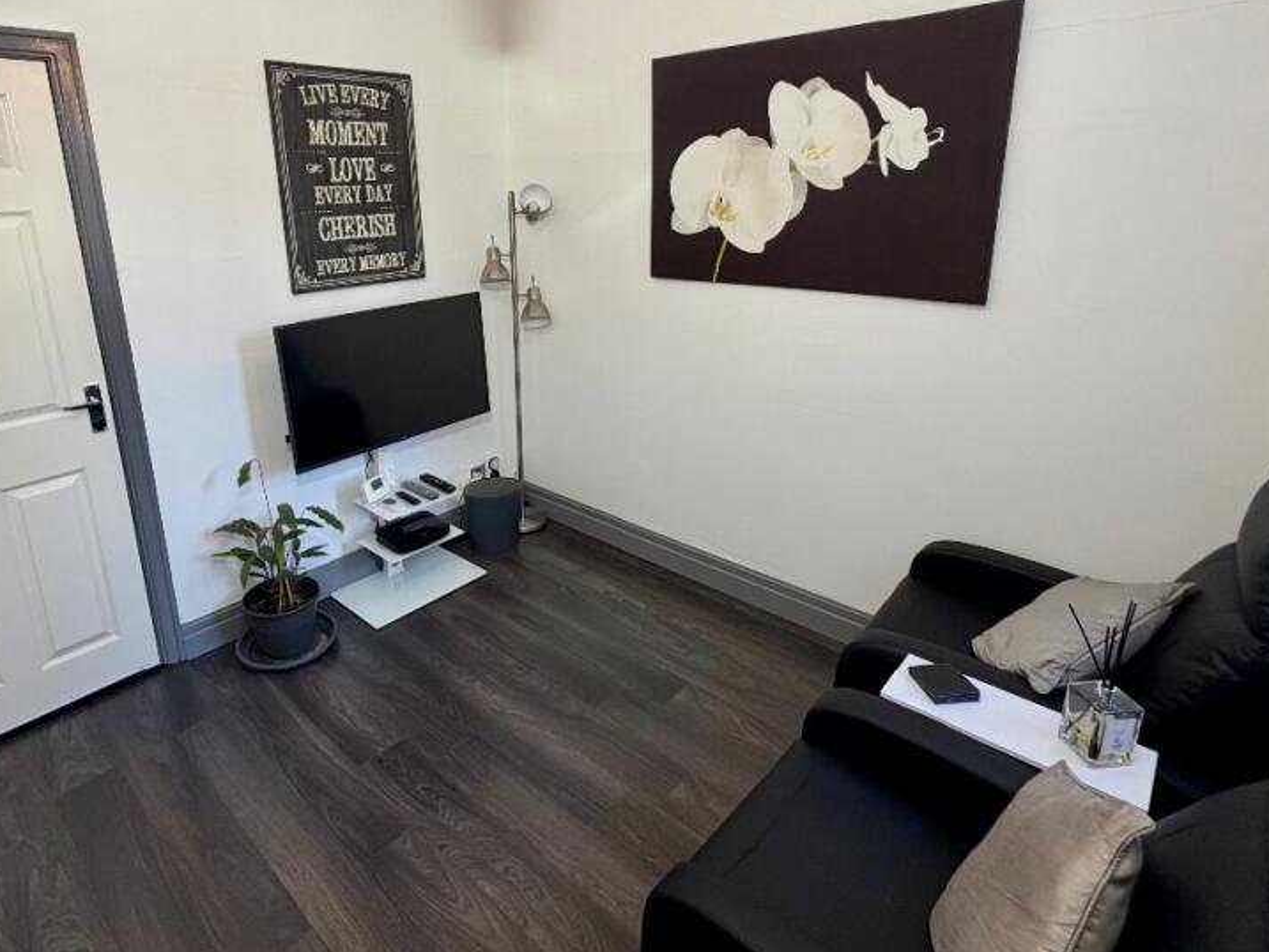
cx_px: 554
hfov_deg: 81.3
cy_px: 375
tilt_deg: -14.6
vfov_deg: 65.3
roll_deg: +1.3
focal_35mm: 20
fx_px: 733
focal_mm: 2.22
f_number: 2.2
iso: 160
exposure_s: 1/100
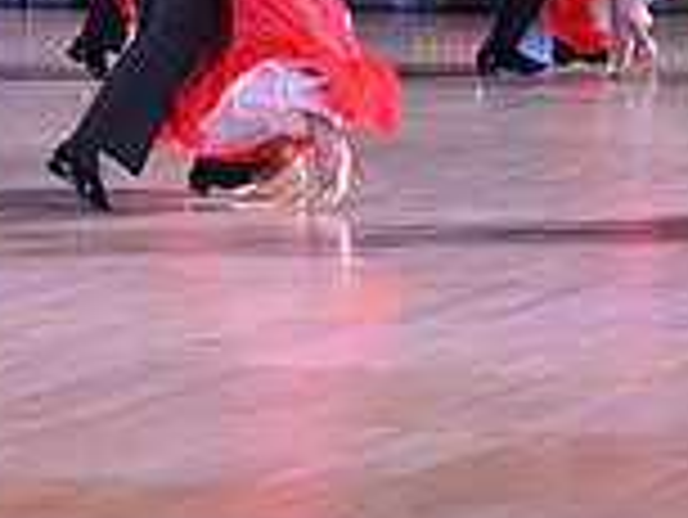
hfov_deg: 6.8
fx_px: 5808
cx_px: 301
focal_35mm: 292
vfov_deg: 5.1
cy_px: -173
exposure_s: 1/400
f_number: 4
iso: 3200
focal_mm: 80
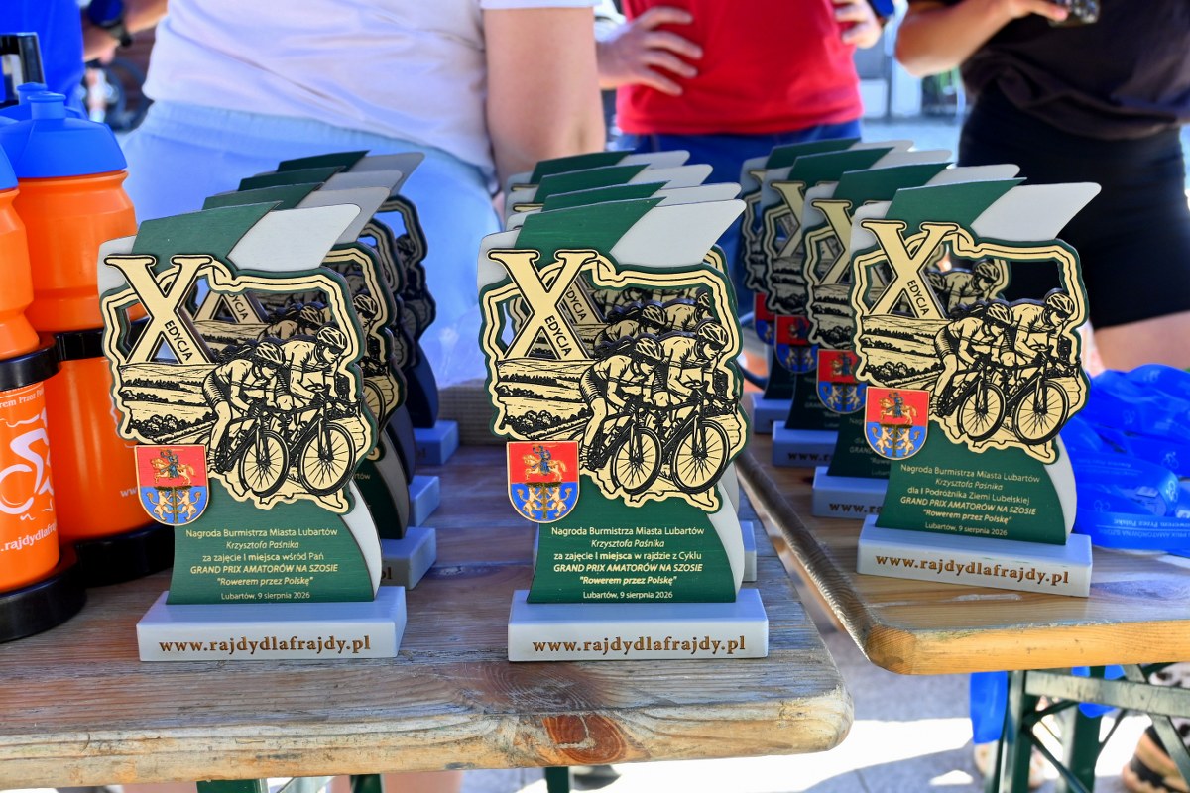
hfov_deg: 47.2
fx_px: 1363
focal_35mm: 41
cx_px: 595
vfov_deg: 32.4
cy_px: 396
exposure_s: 1/100
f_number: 5.6
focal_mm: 27.5
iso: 320
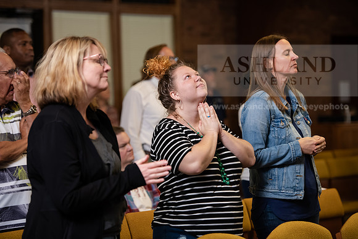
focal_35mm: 120
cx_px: 179
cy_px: 120
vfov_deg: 11.4
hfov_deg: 17.1
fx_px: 1194
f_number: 3.2
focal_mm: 120
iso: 2500
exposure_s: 1/125
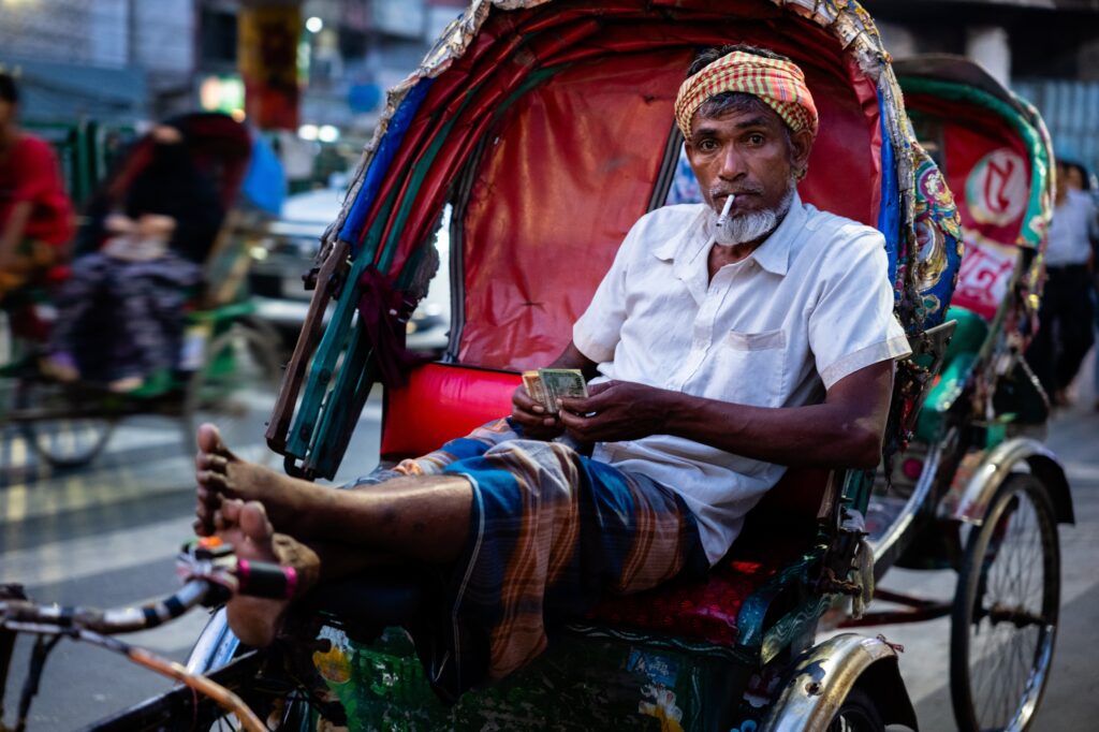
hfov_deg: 28.9
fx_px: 2136
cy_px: 366
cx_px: 550
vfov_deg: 19.4
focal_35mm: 70
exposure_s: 1/60
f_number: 2.8
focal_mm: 70
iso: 3200
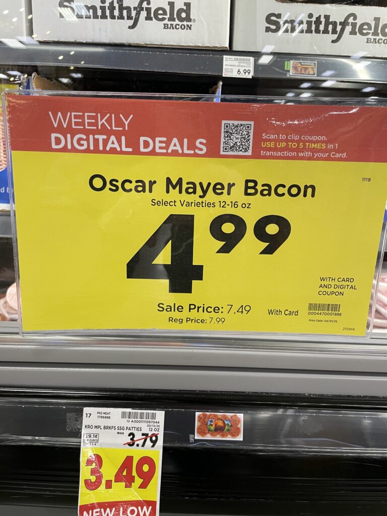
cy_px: 258
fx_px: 388
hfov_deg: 53.1
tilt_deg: -15.9
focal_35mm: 26
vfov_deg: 67.3
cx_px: 194
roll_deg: -2.4
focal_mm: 4.2
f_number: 1.6
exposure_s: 1/60
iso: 80
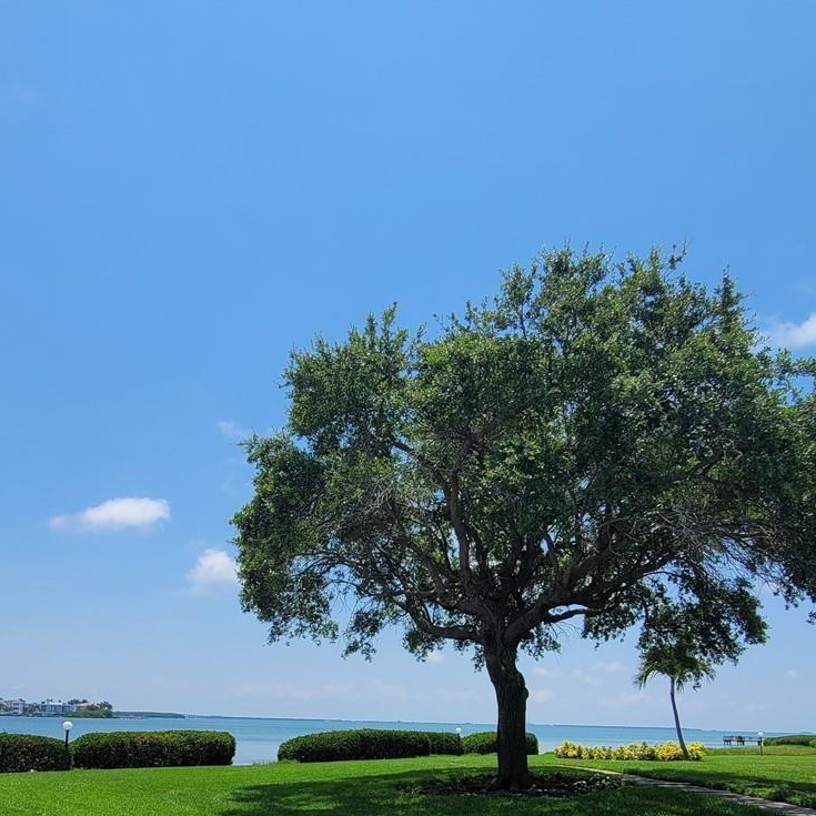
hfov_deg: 62.5
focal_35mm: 25
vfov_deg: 59.5
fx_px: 667
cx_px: 340
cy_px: 613
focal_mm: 2.2
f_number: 2.2
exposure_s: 1/2607
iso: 50
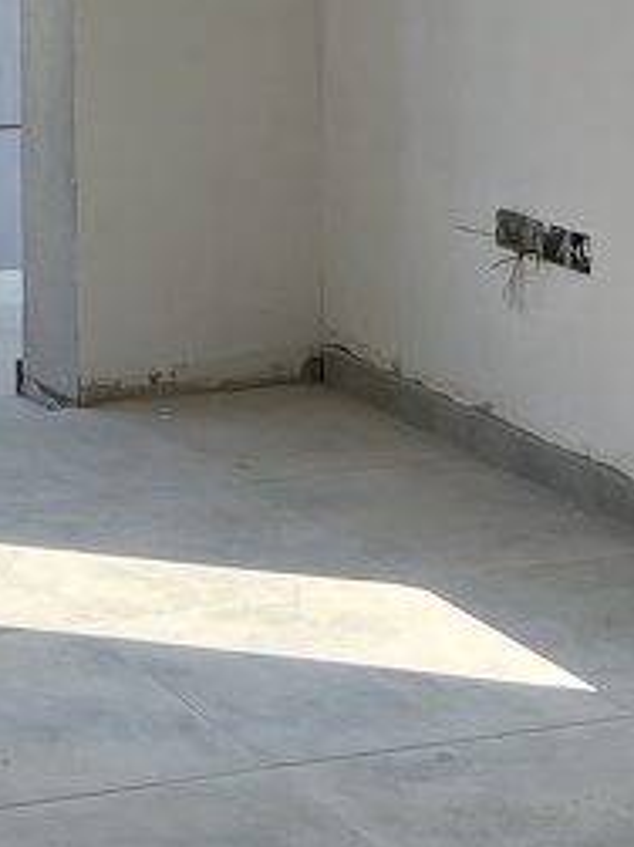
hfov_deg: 12.8
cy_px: -537
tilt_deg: +4.9
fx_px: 2737
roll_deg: +0.1
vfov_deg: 15.7
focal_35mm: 112
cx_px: -209
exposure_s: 1/2457
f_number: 1.5
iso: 50
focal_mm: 5.7
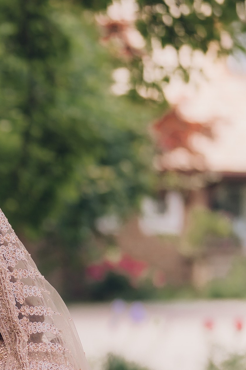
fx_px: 1682
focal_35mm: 164
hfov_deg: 8.2
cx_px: -146
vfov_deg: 12.4
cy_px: 325
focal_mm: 50
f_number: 1.4
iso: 200
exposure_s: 1/1250
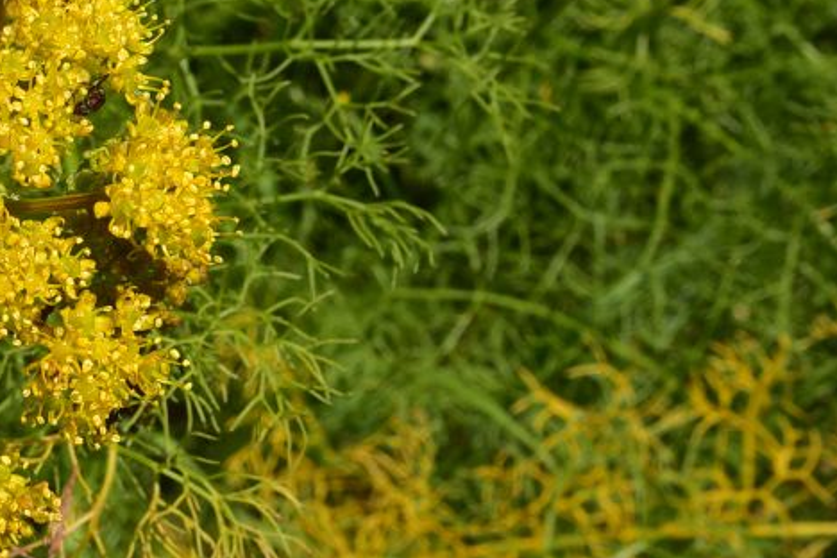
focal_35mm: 139
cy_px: 219
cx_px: -134
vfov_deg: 9.9
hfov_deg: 14.3
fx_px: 3231
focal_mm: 50
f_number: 18
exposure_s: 1/125
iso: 160
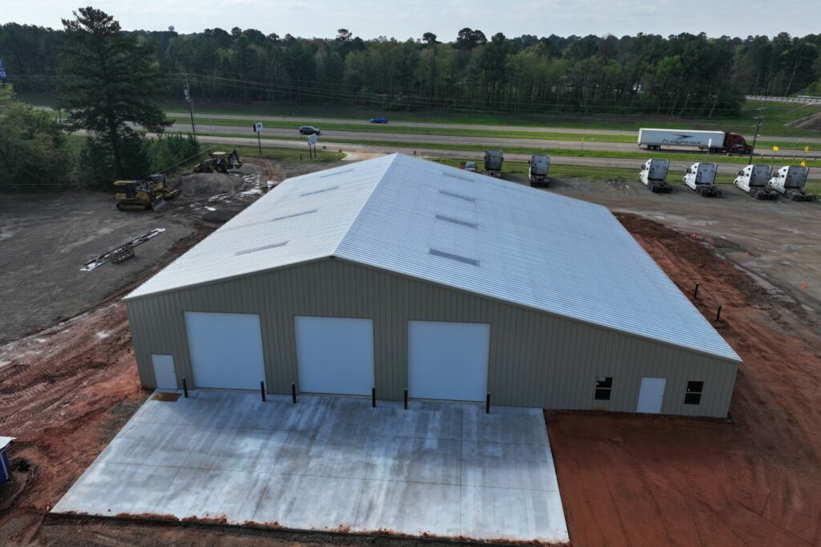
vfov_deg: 51.3
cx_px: 410
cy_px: 270
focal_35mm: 25
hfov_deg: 71.5
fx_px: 570
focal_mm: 12.29
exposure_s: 1/2500
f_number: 2.8
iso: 160
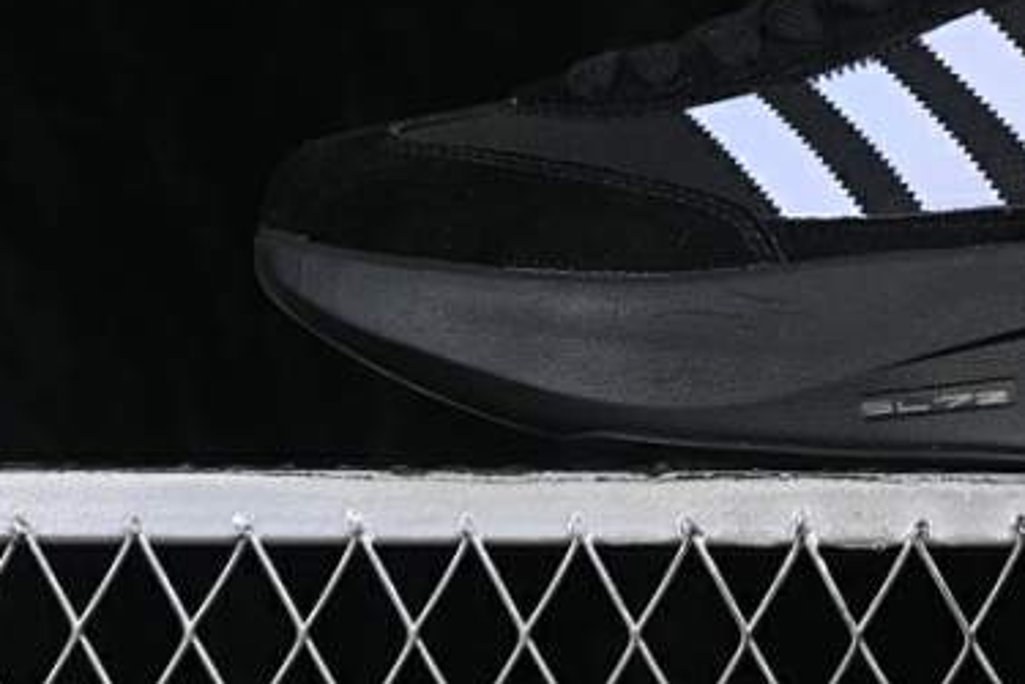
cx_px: 968
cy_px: 60
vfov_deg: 9.4
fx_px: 4157
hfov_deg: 13.9
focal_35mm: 146
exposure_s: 1/60
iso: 160
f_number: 6.3
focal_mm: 50
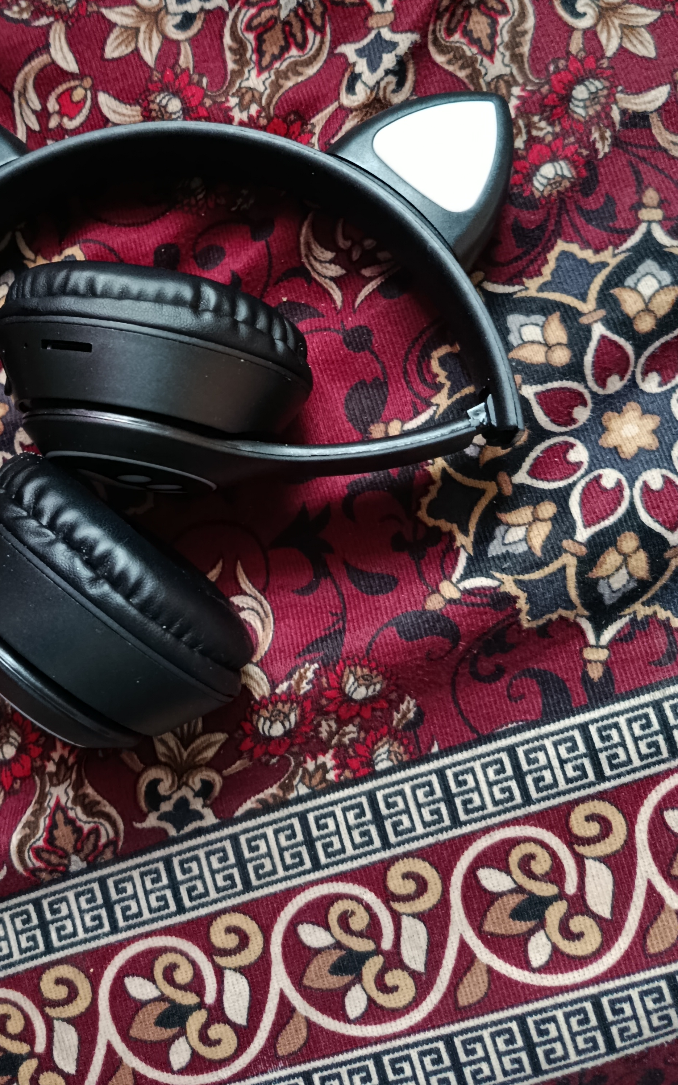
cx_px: 157
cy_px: 385
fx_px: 1005
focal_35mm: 34
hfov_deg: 36.3
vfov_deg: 55.8
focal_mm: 5.24
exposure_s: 1/25
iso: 3214
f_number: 1.7
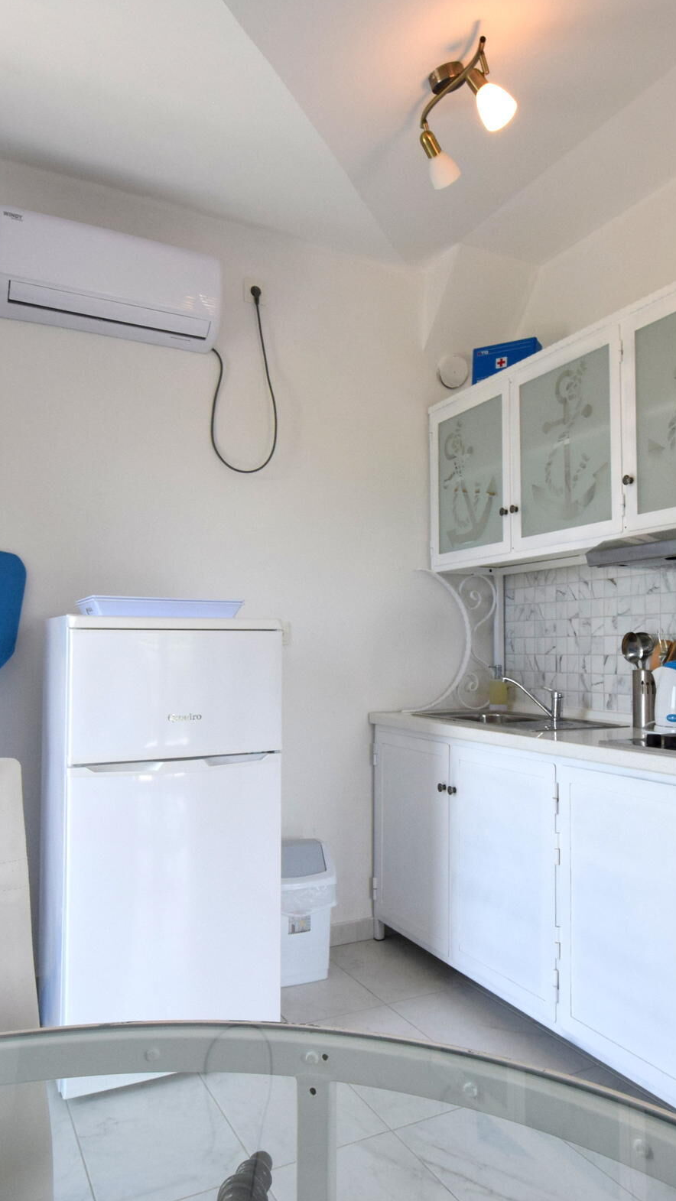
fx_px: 765
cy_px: 590
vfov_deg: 76.3
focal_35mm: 24
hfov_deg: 47.3
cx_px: 416
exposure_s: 1/200
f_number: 7.1
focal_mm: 10
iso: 800
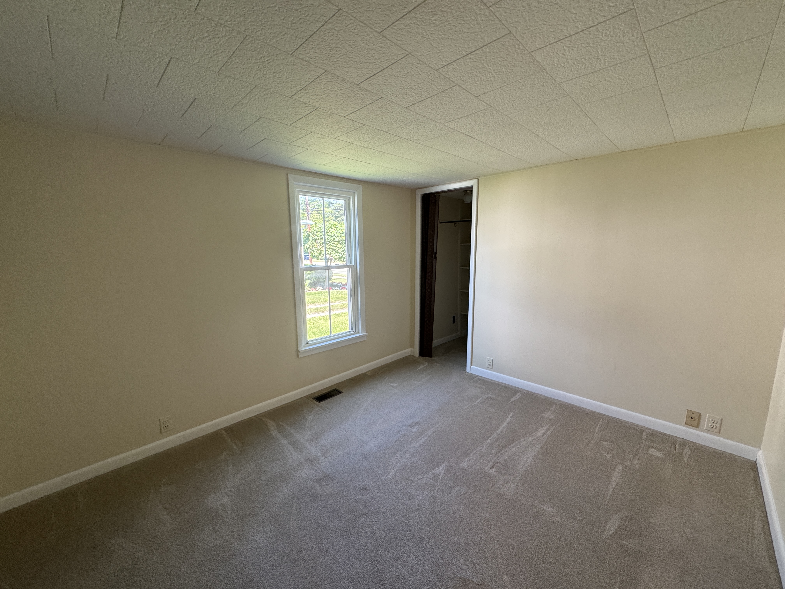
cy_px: 294
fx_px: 317
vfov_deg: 85.7
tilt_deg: -6.6
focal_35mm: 14
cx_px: 392
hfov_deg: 102.1
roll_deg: +0.3
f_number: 2.2
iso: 200
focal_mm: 2.22
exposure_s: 1/120
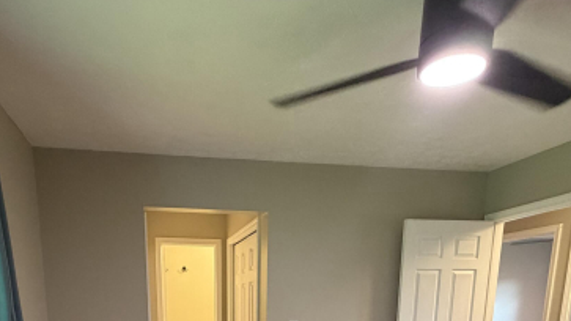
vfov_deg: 33.7
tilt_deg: -11.5
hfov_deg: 67.2
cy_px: 384
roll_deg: +0.9
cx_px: 226
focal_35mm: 28
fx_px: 424
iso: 500
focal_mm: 2.22
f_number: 2.2
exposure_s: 1/60
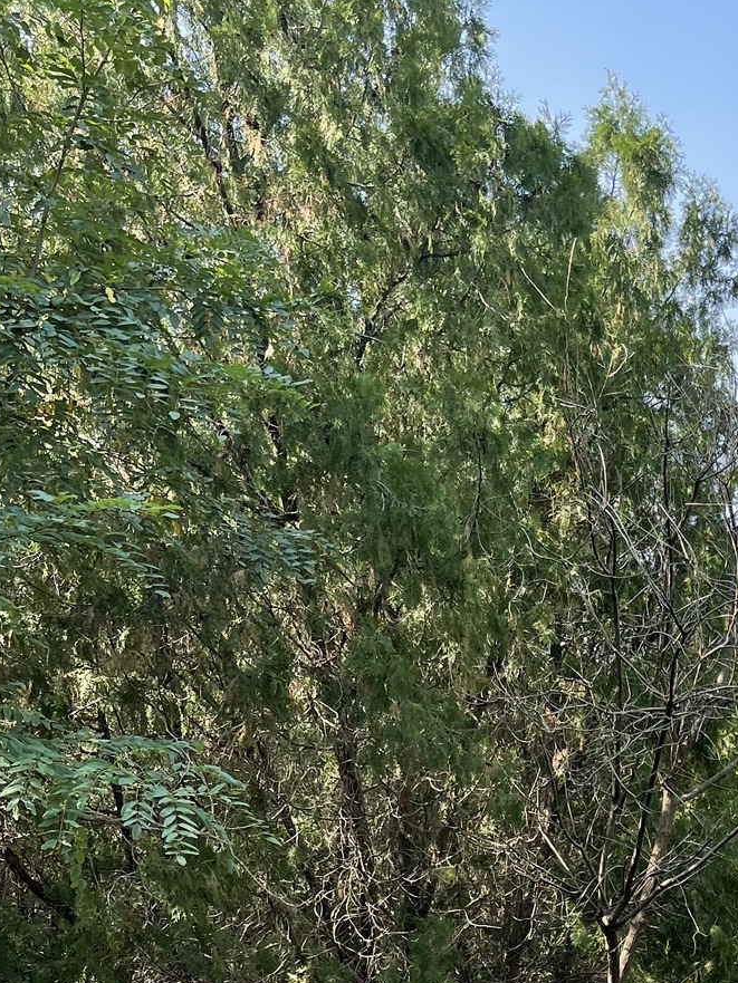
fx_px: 1677
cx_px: 792
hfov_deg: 23.4
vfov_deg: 30.2
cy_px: 1006
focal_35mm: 59
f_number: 1.6
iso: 32
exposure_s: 1/618
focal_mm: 5.1
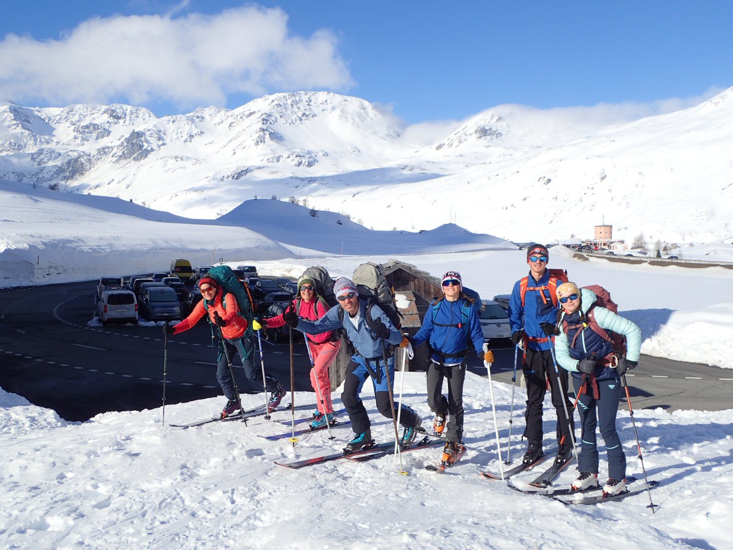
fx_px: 741
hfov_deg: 52.6
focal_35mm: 35
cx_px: 366
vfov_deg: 40.7
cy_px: 275
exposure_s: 1/200
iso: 100
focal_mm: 6.42
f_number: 10
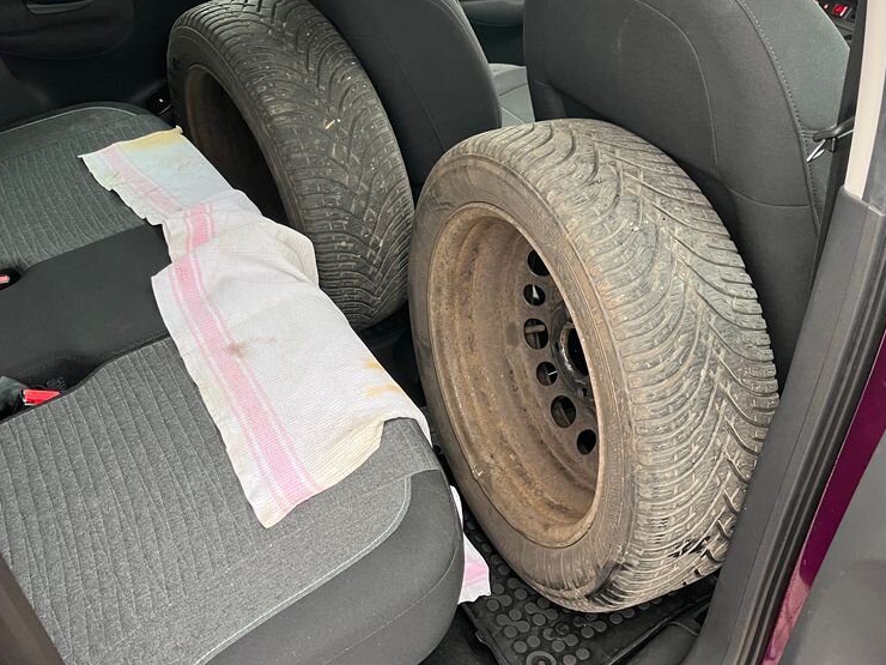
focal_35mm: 36
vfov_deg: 39.3
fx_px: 921
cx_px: 411
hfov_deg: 51.3
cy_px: 234
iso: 125
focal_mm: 5.1
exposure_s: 1/66
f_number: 1.6
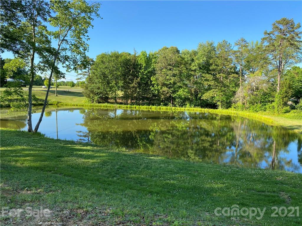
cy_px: 113
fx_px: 227
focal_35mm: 26
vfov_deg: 53.1
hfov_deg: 67.3
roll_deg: -2.2
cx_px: 151
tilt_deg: -5.2
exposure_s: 1/864
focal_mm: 4.25
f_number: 1.8
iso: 32
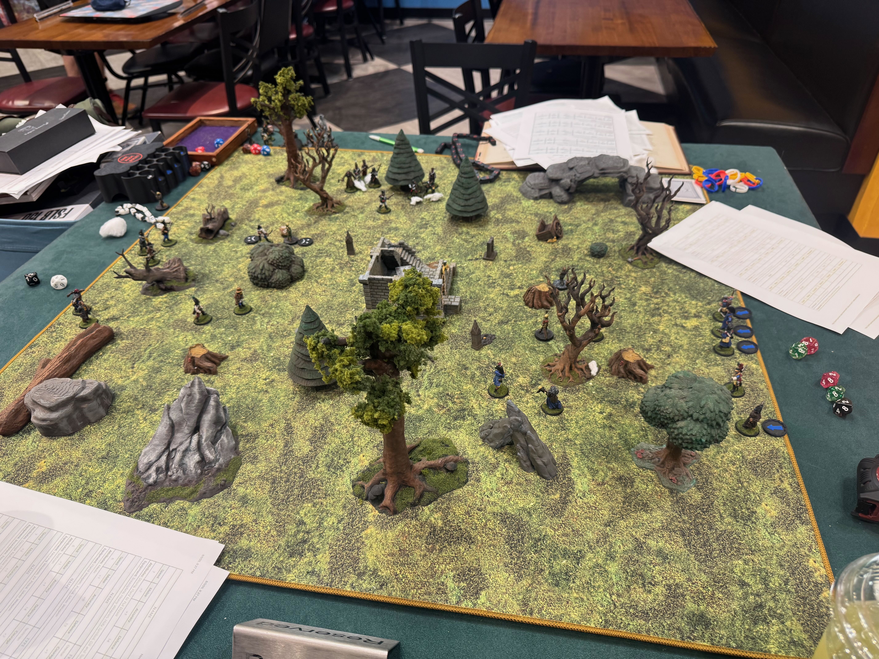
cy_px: 330
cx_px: 440
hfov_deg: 71.6
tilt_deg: -39.2
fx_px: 609
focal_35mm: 24
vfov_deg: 56.8
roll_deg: +2.6
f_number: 1.78
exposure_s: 1/60
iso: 125
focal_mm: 6.76
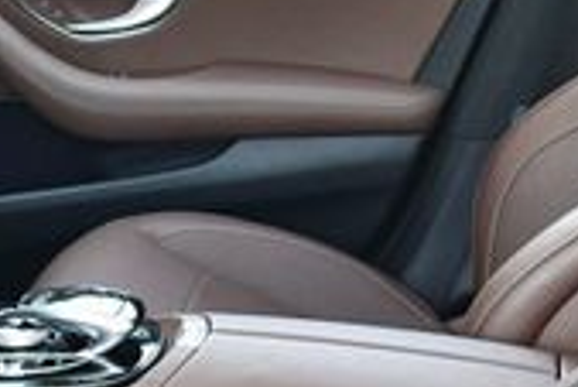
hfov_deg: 14.6
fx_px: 2185
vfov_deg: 9.9
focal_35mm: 136
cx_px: -113
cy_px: 521
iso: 800
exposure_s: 1/125
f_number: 3.5
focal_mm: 18
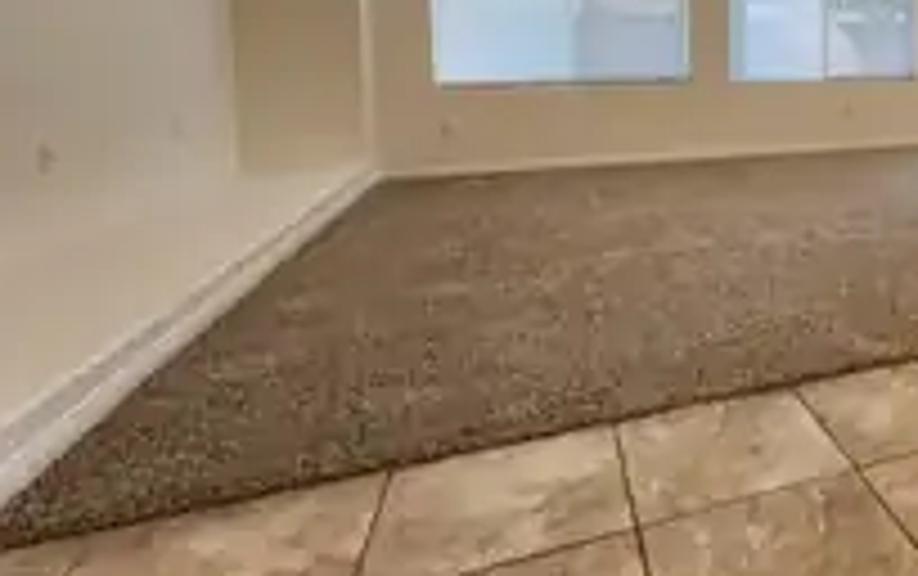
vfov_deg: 43.3
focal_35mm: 27
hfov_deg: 55.1
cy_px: 90
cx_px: 891
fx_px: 676
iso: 200
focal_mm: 2.2
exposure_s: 1/60
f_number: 2.2
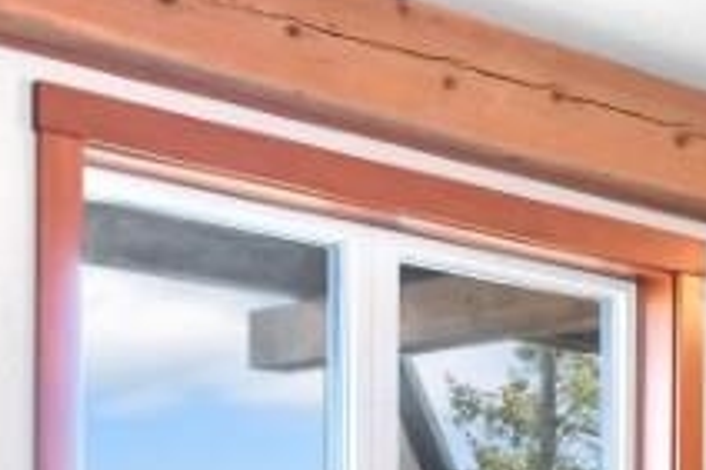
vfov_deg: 11.8
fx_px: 2187
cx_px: 803
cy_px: 690
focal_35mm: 112
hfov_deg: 17.6
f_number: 8
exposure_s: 1/60
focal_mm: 14.6
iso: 400
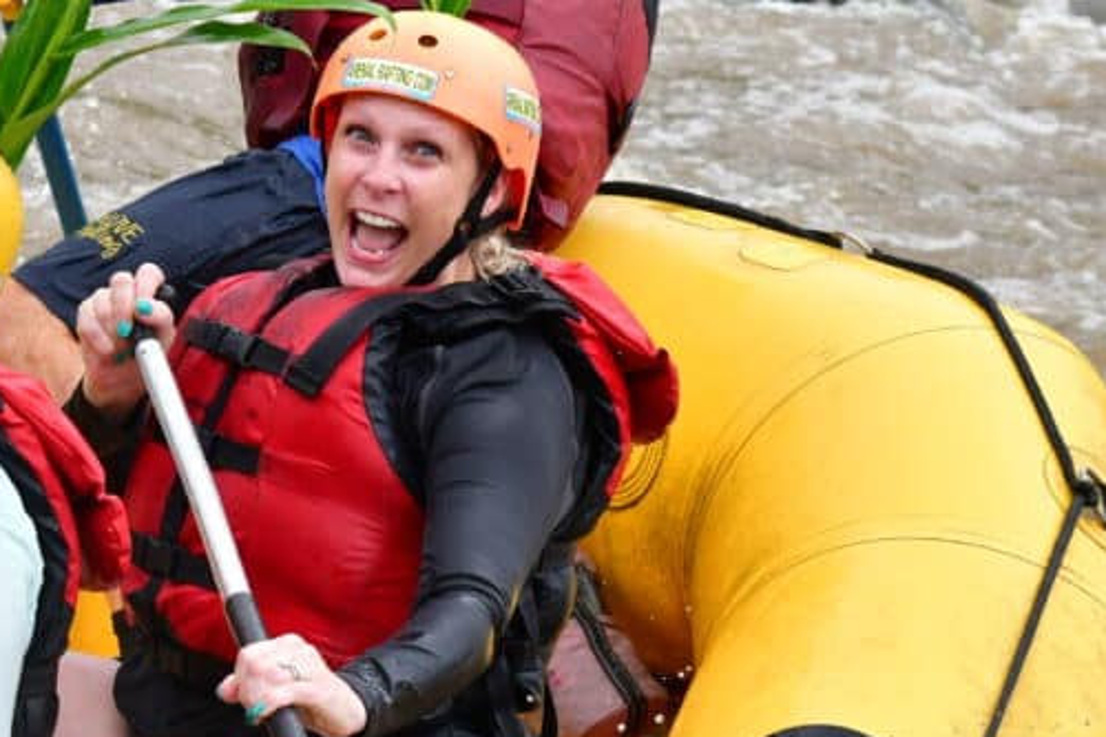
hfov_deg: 8.2
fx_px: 7739
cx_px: 436
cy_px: 331
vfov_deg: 5.4
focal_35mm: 252
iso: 800
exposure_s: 1/1000
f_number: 6.3
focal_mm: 82
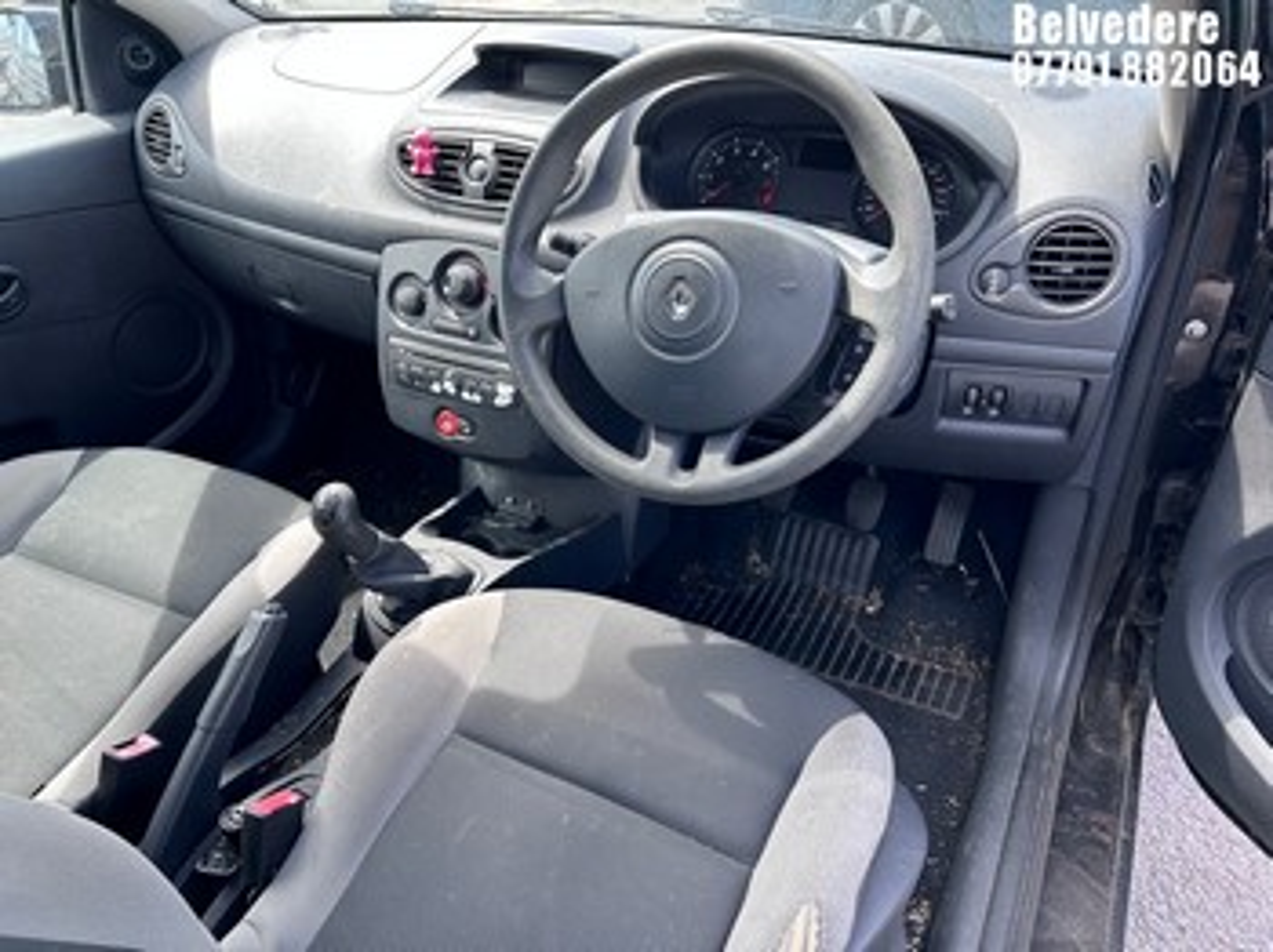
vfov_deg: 53.0
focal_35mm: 26
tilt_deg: -38.7
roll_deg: +4.1
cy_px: 476
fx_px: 955
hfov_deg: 67.3
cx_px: 636
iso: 40
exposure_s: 1/188
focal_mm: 5.7
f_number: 1.5
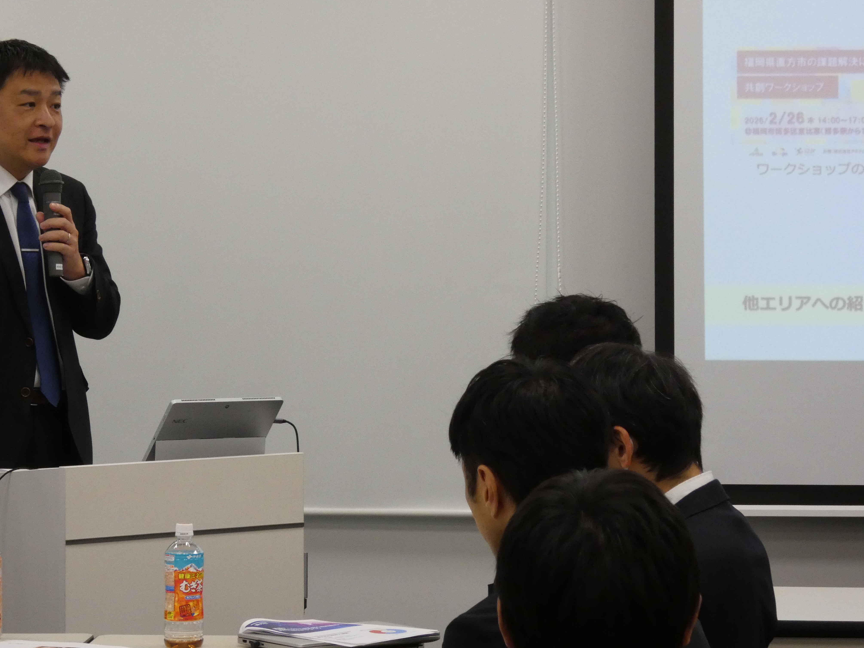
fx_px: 3794
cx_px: 340
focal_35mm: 152
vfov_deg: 9.8
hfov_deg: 13.0
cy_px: 282
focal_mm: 22.4
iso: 400
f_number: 5.2
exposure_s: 1/80
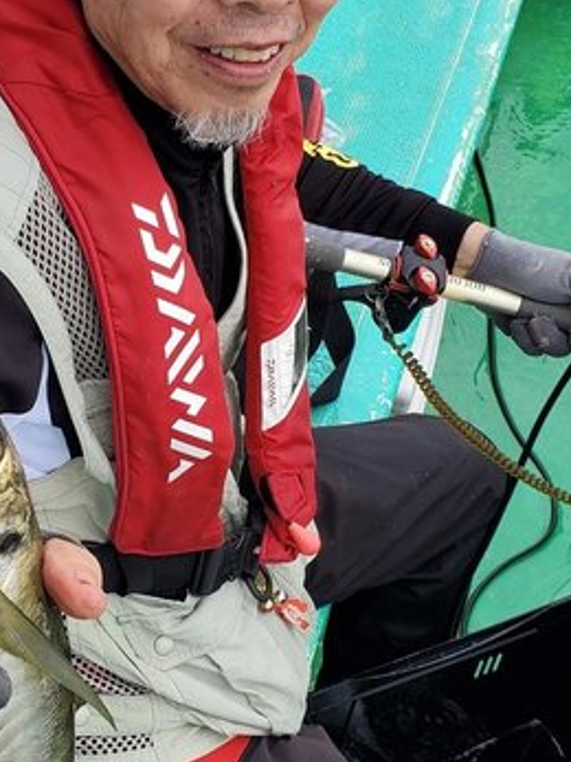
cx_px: 165
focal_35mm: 64
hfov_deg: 22.8
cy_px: 400
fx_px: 1408
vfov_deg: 30.3
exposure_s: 1/556
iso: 50
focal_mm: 4.3
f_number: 2.4
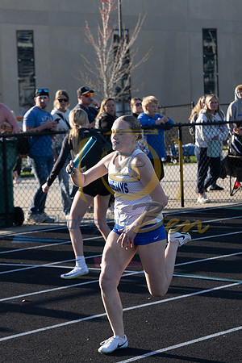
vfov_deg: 19.5
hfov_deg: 13.0
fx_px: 1059
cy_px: 182
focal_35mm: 105
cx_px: 121
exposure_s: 1/1000
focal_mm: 70
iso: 400
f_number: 5
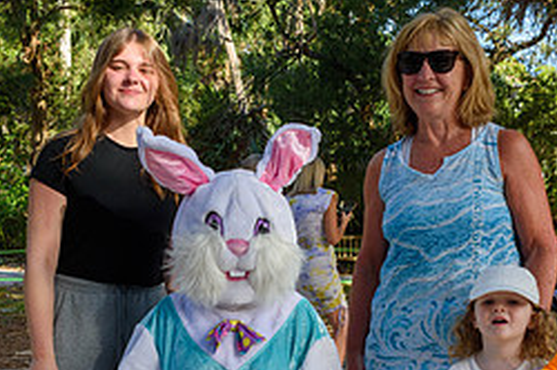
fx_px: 1128
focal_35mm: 73
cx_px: 252
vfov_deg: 18.1
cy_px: 374
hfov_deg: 27.7
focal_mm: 27
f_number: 8
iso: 360
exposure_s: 1/250
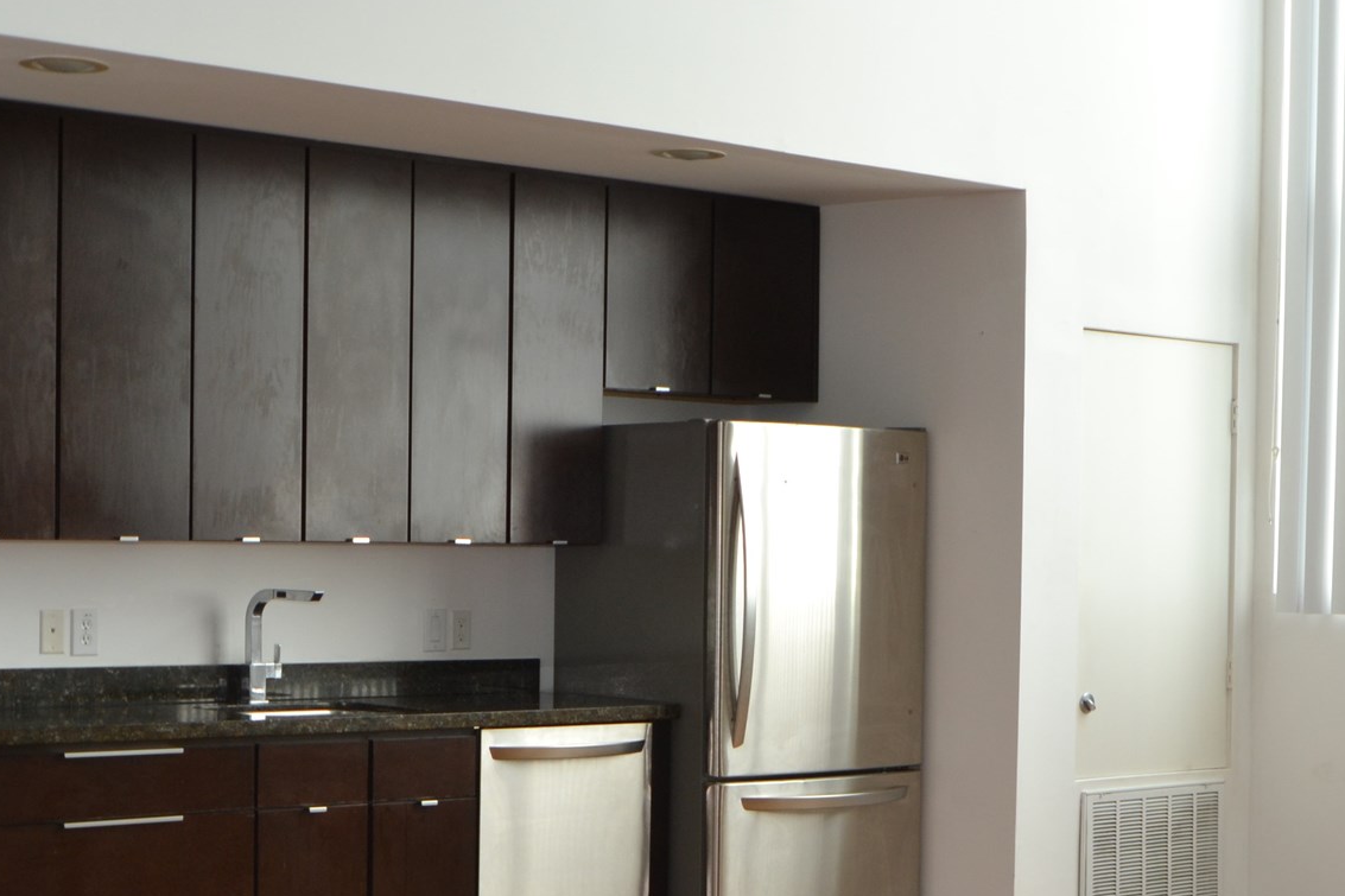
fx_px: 2577
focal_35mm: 69
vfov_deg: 19.6
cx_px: 728
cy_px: 678
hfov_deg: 29.2
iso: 280
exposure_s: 1/125
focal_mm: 24
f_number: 5.6
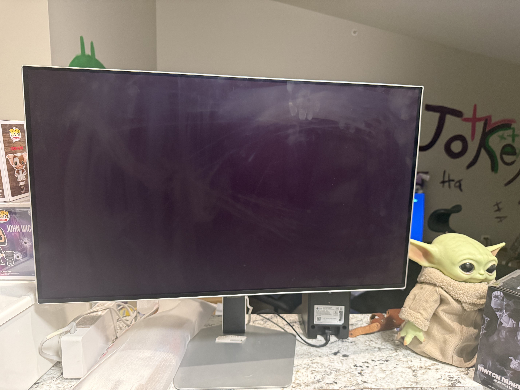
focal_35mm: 24
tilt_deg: -8.5
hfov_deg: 71.6
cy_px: 195
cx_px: 260
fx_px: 361
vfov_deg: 56.8
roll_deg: -1.0
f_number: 1.78
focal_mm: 6.76
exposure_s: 1/40
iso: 640
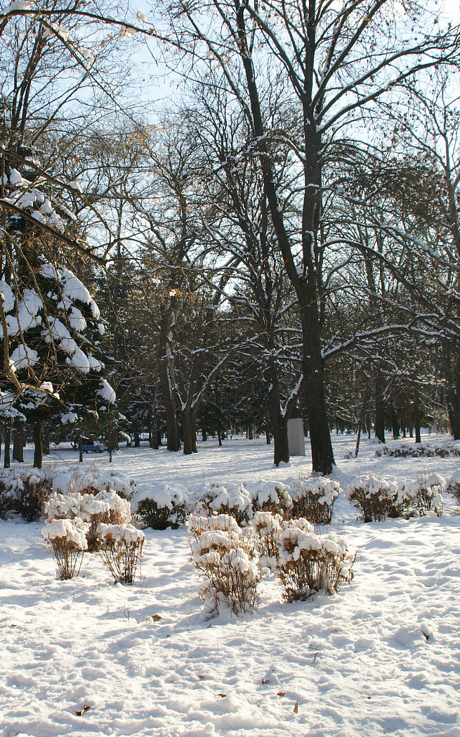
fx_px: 842
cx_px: 86
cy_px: 374
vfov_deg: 47.2
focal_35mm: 42
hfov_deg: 29.8
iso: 100
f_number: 10
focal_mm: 18
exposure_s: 1/80
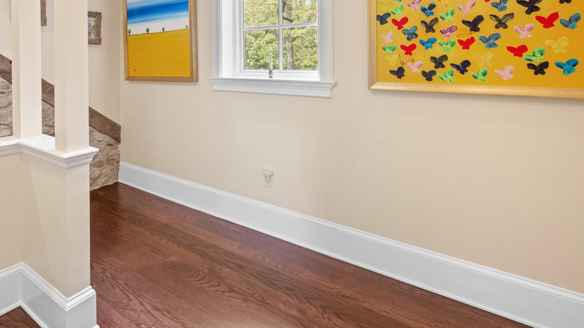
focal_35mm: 22
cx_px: 205
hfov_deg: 79.1
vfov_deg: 48.4
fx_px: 341
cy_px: 63
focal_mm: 14
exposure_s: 1/20
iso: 800
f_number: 8
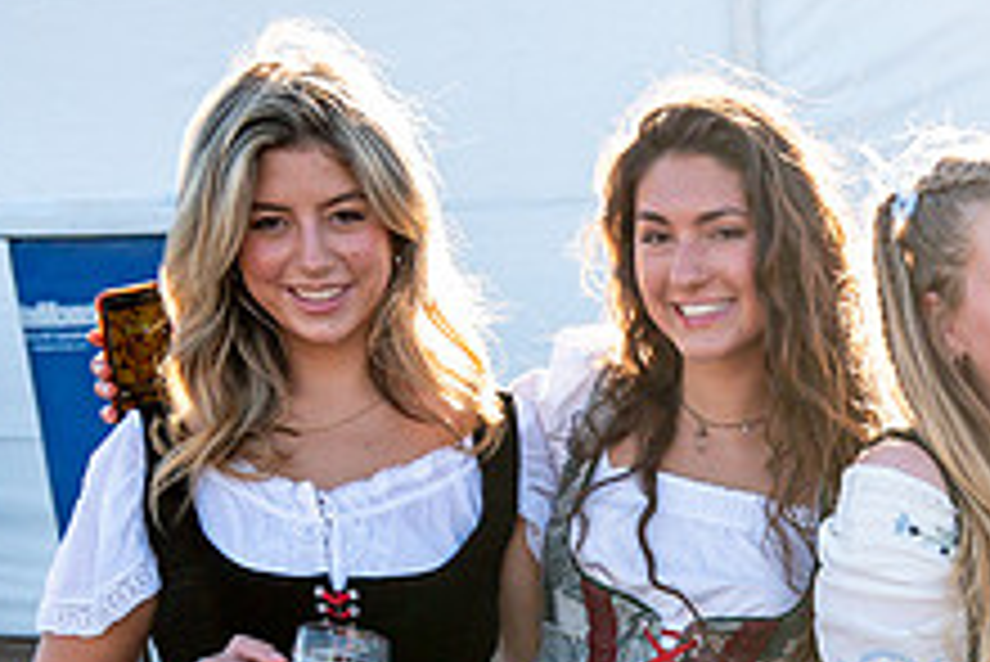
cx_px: 1022
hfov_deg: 17.2
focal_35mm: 116
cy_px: 808
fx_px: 3192
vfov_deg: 11.6
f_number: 4
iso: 1000
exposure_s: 1/2500
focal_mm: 44
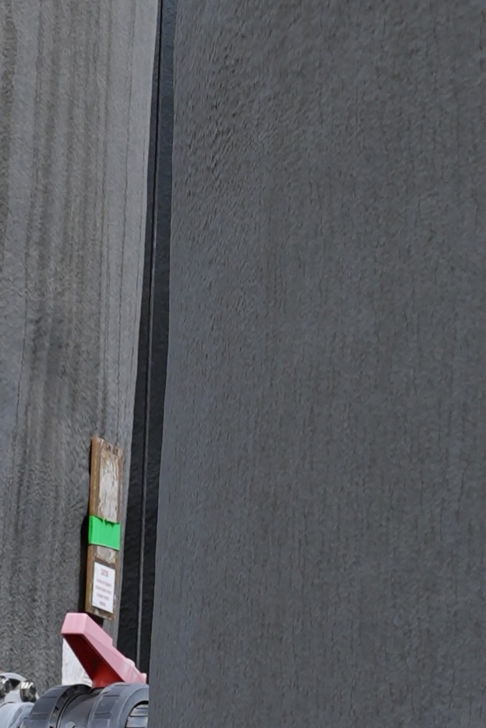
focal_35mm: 262
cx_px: 1265
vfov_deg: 7.7
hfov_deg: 5.1
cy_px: -390
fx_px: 5305
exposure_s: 1/250
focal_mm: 35
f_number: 6.3
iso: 100
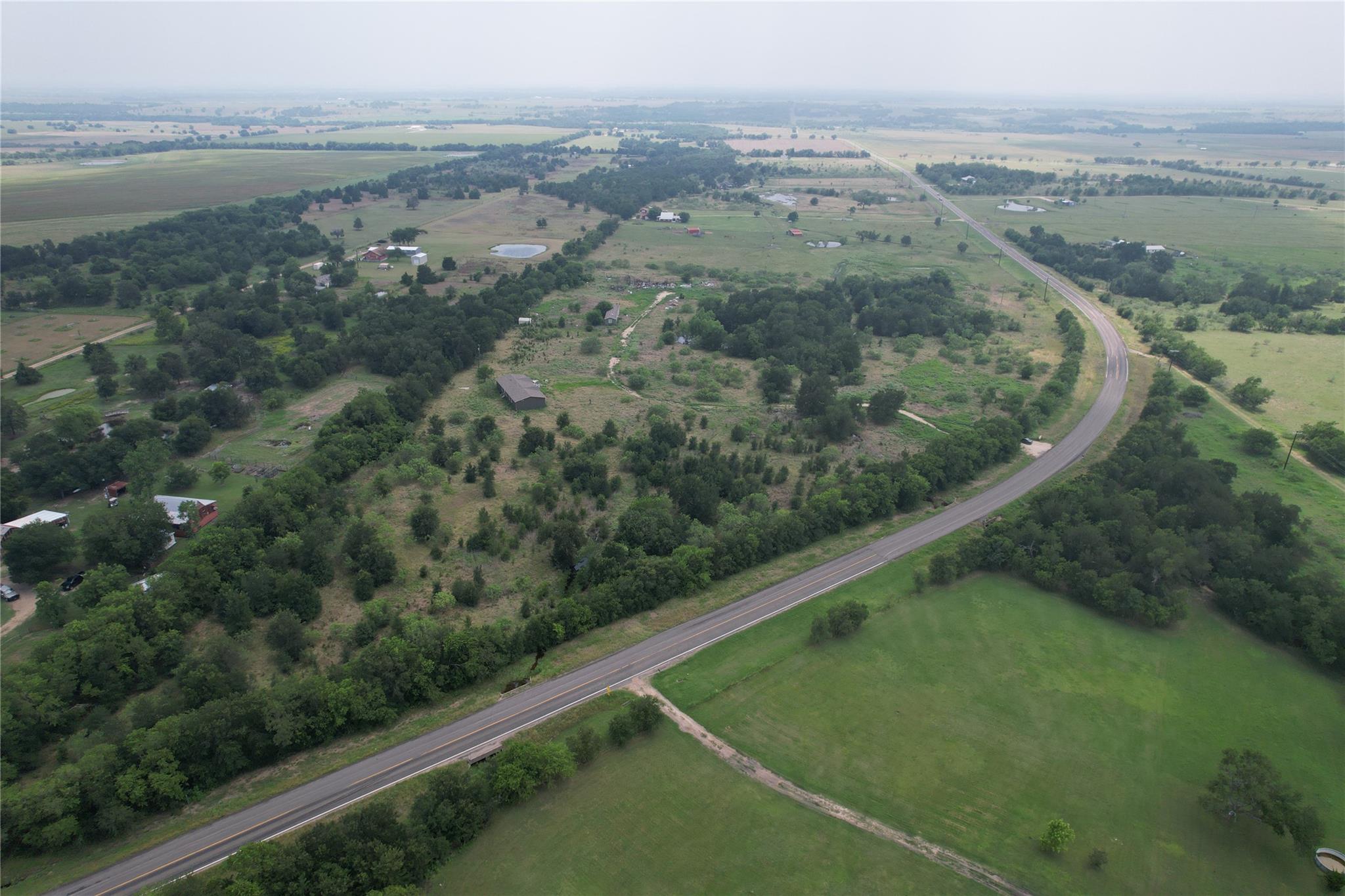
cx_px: 672
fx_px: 822
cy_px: 448
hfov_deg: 78.6
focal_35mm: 22
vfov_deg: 57.2
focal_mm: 8.38
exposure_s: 1/1600
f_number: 2.8
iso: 130
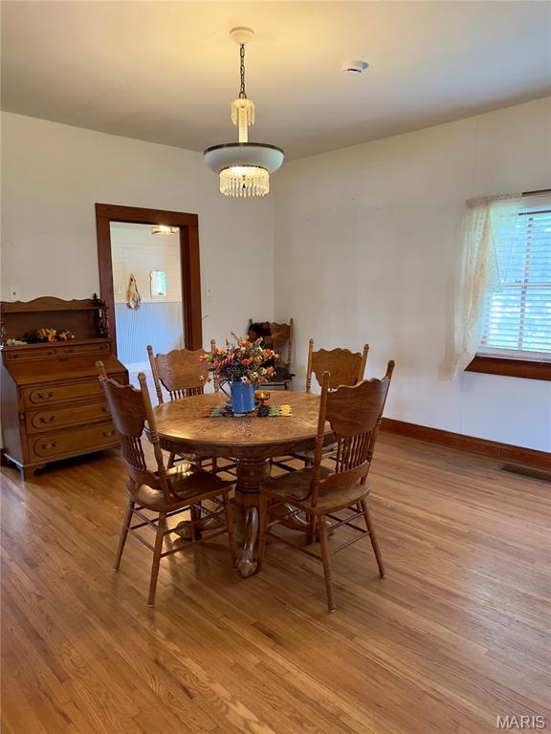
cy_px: 367
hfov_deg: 56.8
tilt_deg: -9.1
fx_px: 509
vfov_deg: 71.6
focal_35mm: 24
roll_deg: +0.5
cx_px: 276
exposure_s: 1/60
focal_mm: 6.76
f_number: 1.78
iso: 500
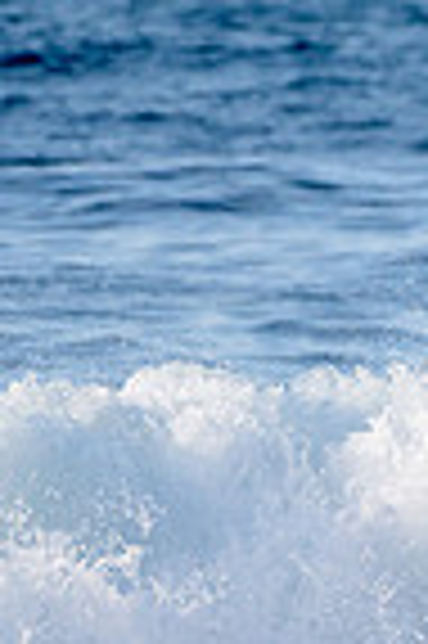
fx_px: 44509
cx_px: 742
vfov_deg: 0.8
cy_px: 625
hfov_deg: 0.6
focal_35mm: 2490
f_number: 5.6
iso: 280
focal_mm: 500
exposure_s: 1/1250
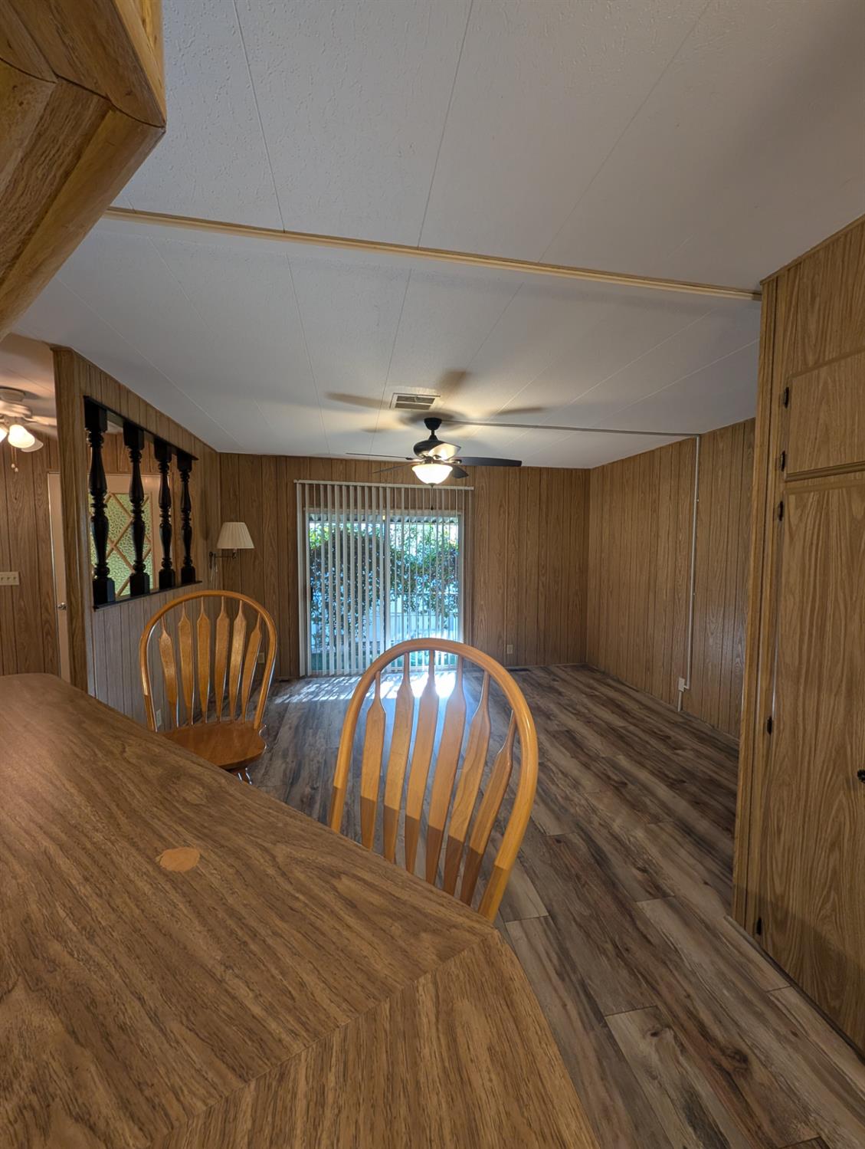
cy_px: 574
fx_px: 399
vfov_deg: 110.4
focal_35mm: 12
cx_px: 432
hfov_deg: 94.7
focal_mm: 2.02
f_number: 1.7
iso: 82
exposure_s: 1/60
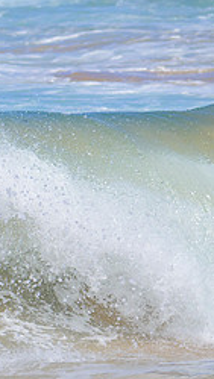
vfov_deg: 2.3
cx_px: -40
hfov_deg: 1.3
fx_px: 9322
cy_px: 142
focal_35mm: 926
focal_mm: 280
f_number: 11
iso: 720
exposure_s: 1/2000
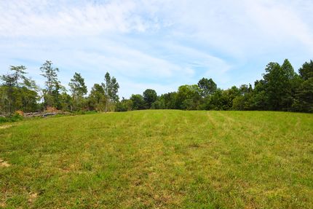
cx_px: 156
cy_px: 104
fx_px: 209
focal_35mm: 24
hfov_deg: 73.7
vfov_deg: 53.2
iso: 400
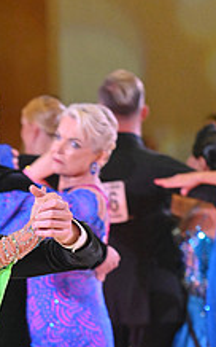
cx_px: -80
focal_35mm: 420
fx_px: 3961
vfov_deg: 5.0
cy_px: 458
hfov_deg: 3.1
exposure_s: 1/400
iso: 4000
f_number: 5
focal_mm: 155
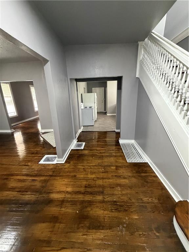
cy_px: 126
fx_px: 102
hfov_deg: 85.7
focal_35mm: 14
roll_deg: +0.9
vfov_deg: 102.1
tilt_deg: -16.7
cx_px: 94
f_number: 2.2
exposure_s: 1/60
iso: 640
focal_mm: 2.22
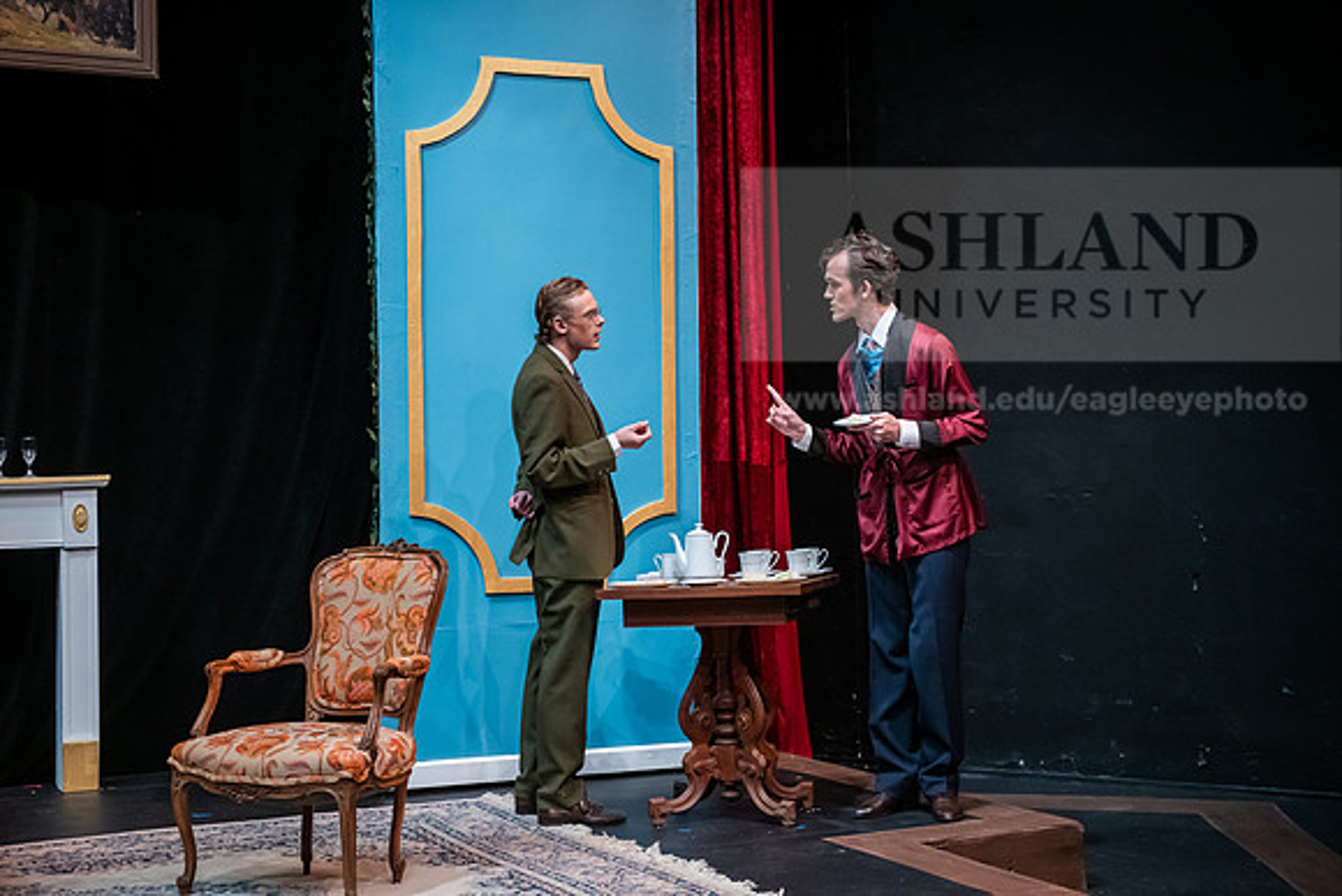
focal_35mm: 56
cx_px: 671
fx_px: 2088
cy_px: 448
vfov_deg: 24.2
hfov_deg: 35.6
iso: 3200
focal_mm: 56
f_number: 3.2
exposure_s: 1/200
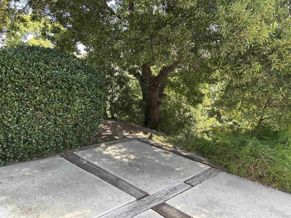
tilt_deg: -7.7
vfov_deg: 53.1
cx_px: 146
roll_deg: -3.5
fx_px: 219
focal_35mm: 26
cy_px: 109
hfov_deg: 67.3
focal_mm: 5.7
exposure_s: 1/225
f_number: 1.5
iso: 40
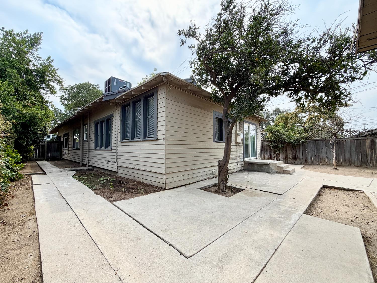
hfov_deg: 102.1
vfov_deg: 85.7
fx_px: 152
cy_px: 142
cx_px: 188
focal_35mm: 14
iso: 40
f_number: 2.2
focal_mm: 2.22
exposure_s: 1/760
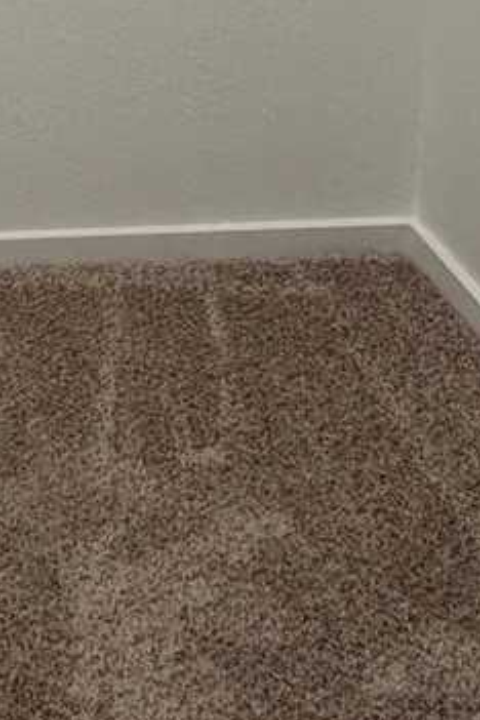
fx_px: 1700
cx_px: -213
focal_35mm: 85
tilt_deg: -11.5
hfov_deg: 15.0
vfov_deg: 21.7
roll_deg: +1.4
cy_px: -203
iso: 200
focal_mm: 2.22
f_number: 2.2
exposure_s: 1/120
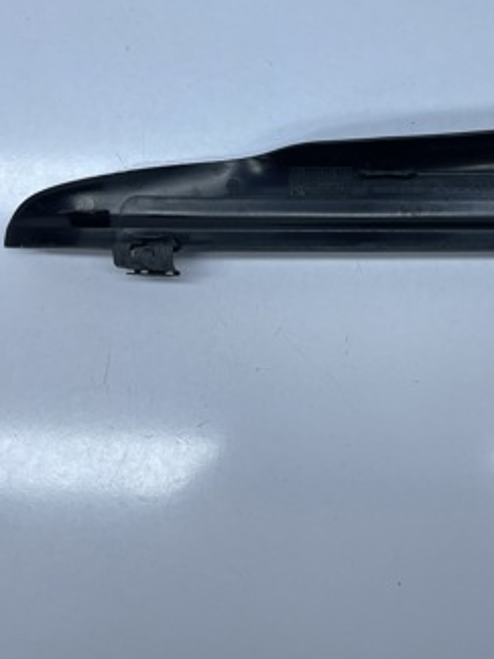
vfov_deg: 49.2
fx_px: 704
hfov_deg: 37.8
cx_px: 362
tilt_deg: -86.5
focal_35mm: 37
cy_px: 216
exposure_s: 1/1618
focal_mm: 5.1
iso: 32
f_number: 1.6
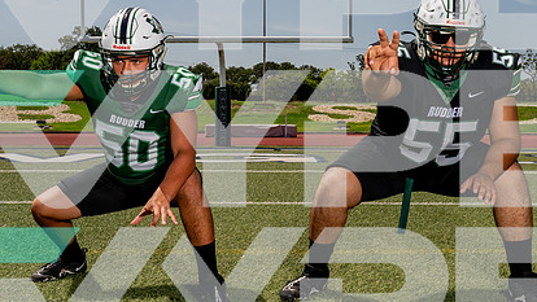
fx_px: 755
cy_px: 140
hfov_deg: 39.2
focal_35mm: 53
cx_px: 280
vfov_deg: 22.6
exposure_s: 1/250
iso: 100
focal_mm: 34
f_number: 11
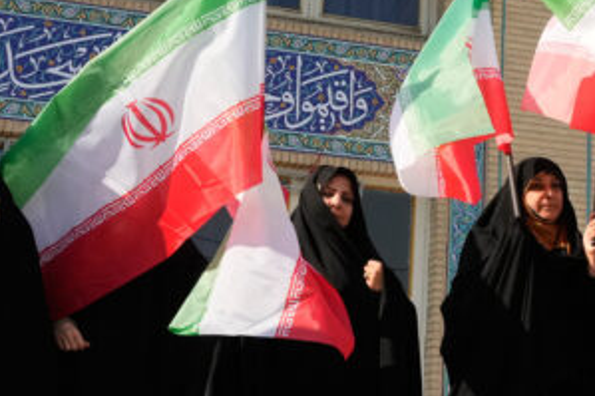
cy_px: 93
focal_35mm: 96
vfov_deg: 14.2
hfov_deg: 20.6
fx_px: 1586
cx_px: 583
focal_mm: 28
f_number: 10
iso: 1000
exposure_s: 1/1250
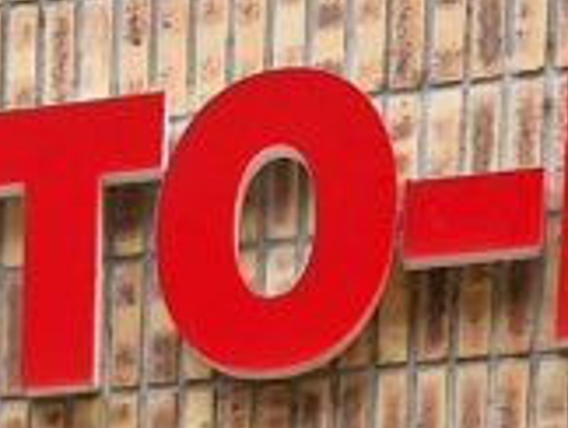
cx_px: -326
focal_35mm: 145
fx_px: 2383
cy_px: 1273
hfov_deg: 12.8
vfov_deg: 8.6
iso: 50
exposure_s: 1/180
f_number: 1.8
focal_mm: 5.4
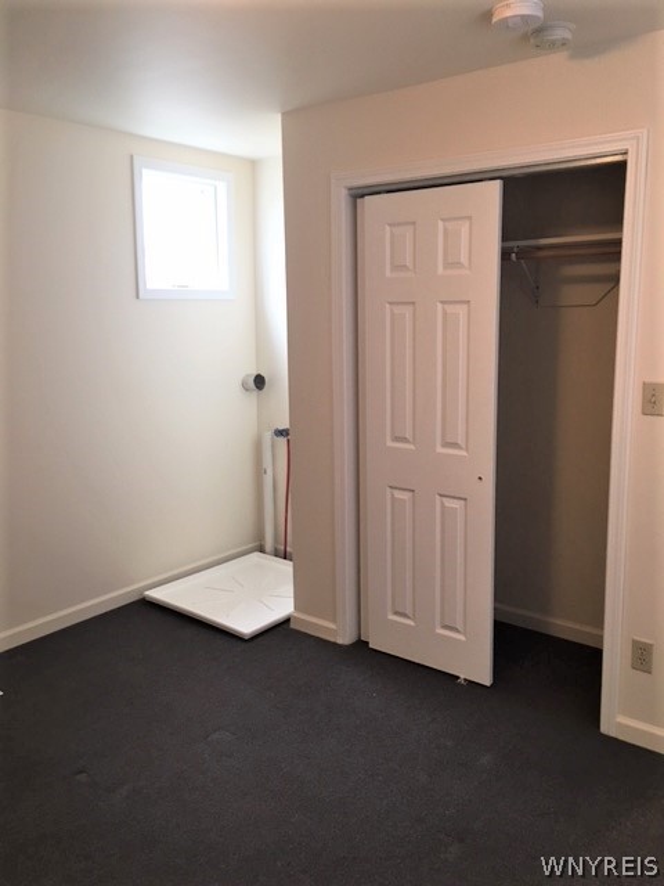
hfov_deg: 48.2
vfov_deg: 61.7
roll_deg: +0.8
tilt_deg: -9.3
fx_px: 742
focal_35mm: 29
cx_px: 332
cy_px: 443
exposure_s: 1/15
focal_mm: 4.15
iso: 50
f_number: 2.2
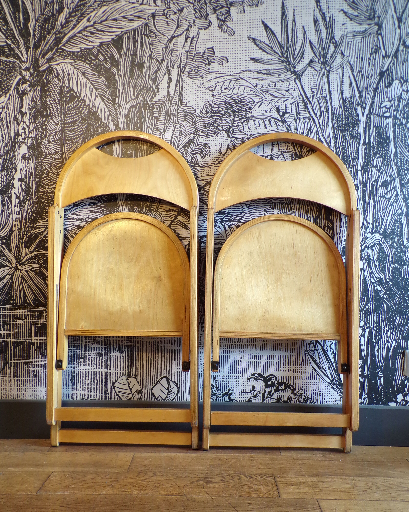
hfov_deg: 48.5
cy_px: 278
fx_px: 454
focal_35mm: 30
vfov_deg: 58.7
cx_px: 199
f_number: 3.1
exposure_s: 1/20
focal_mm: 5
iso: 200
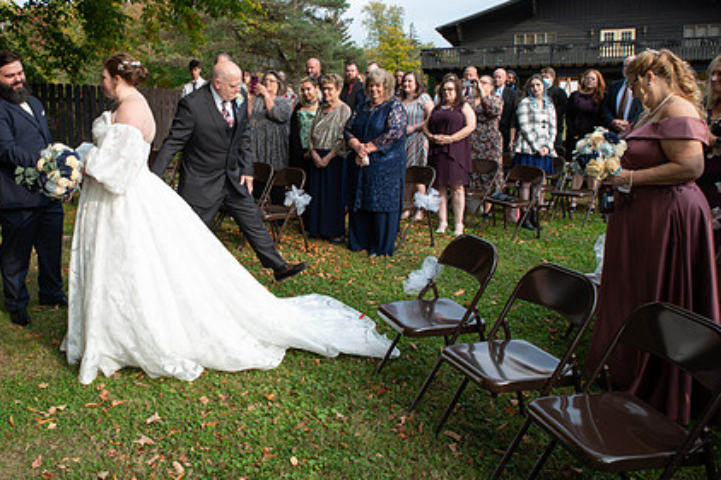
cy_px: 173
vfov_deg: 39.6
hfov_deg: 55.8
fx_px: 661
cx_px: 227
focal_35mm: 33
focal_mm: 24
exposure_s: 1/200
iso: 400
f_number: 8
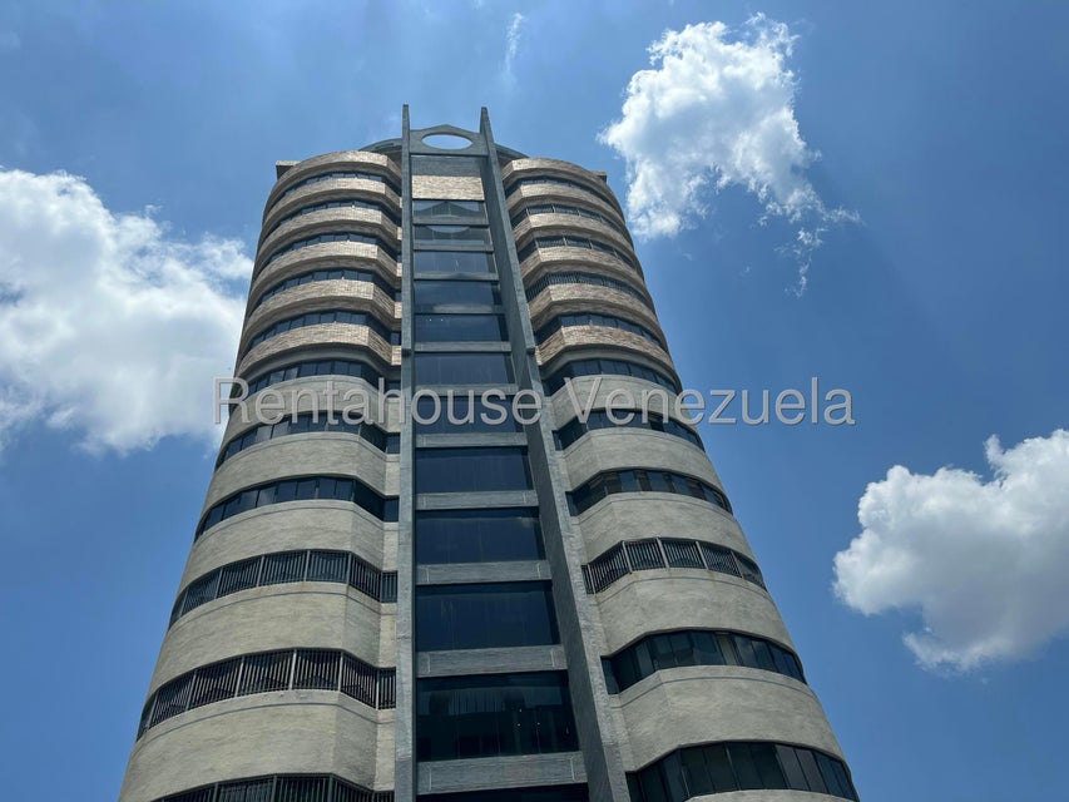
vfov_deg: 53.1
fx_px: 803
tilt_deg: +53.6
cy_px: 401
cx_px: 534
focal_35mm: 26
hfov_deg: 67.3
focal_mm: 5.1
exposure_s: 1/6494
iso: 50
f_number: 1.6
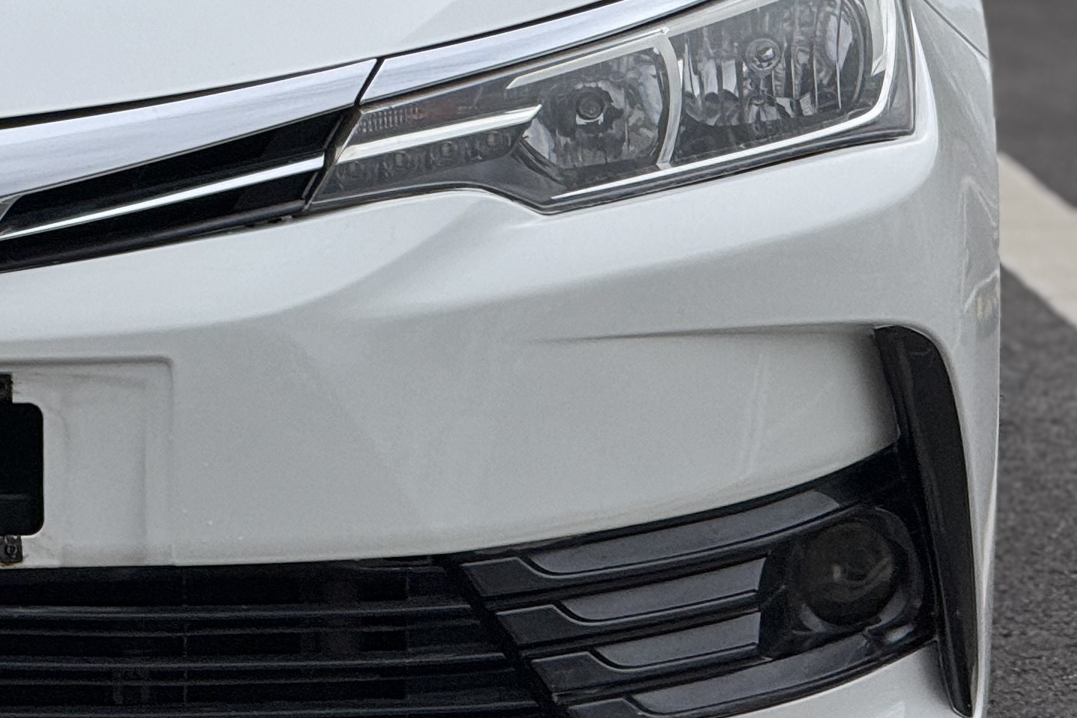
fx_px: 10471
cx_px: -191
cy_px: -59
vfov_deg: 3.9
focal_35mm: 350
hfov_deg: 5.9
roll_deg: +0.7
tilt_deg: -5.1
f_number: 2.8
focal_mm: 15.66
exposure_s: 1/1577
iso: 50
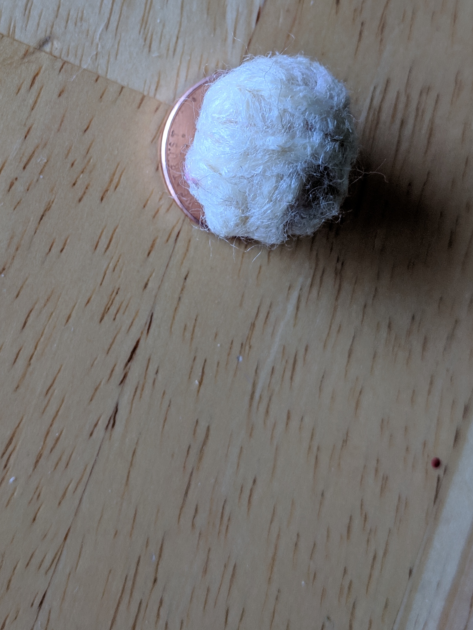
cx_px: 169
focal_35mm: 49
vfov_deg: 38.0
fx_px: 893
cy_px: 160
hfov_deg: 29.5
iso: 190
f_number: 2
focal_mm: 4.67
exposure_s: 1/60
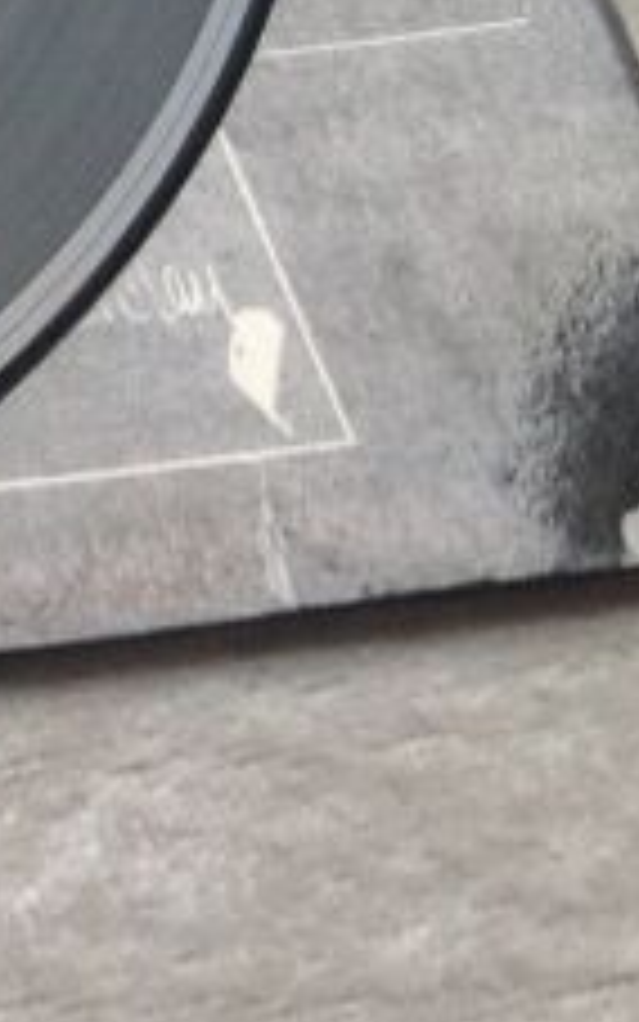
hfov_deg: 7.2
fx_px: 4539
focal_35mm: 163
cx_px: -1269
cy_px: -322
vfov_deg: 12.4
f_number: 2.4
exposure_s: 1/17
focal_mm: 4.28
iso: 50
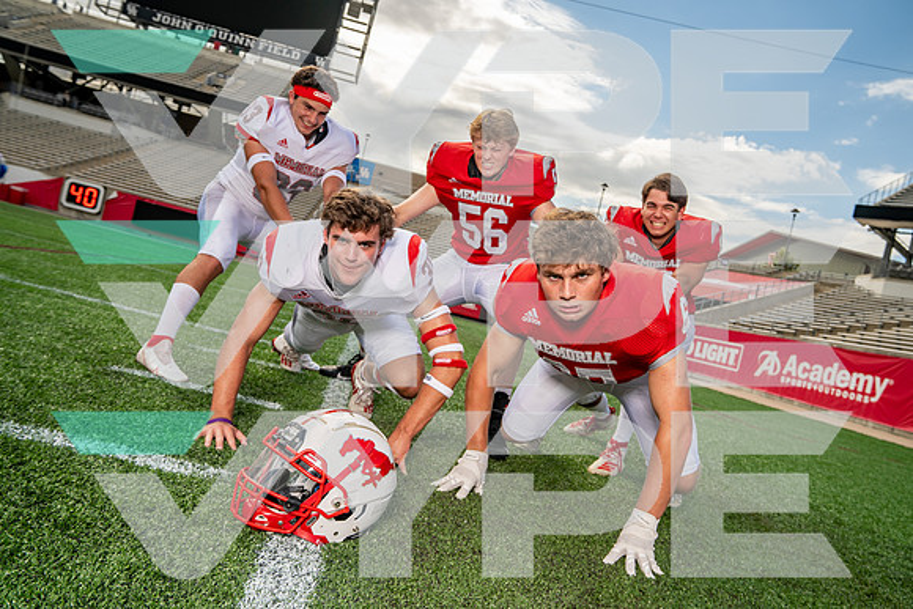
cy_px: 304
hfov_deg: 65.5
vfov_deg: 46.4
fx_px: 710
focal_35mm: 28
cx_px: 456
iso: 100
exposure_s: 1/500
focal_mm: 28
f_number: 5.6
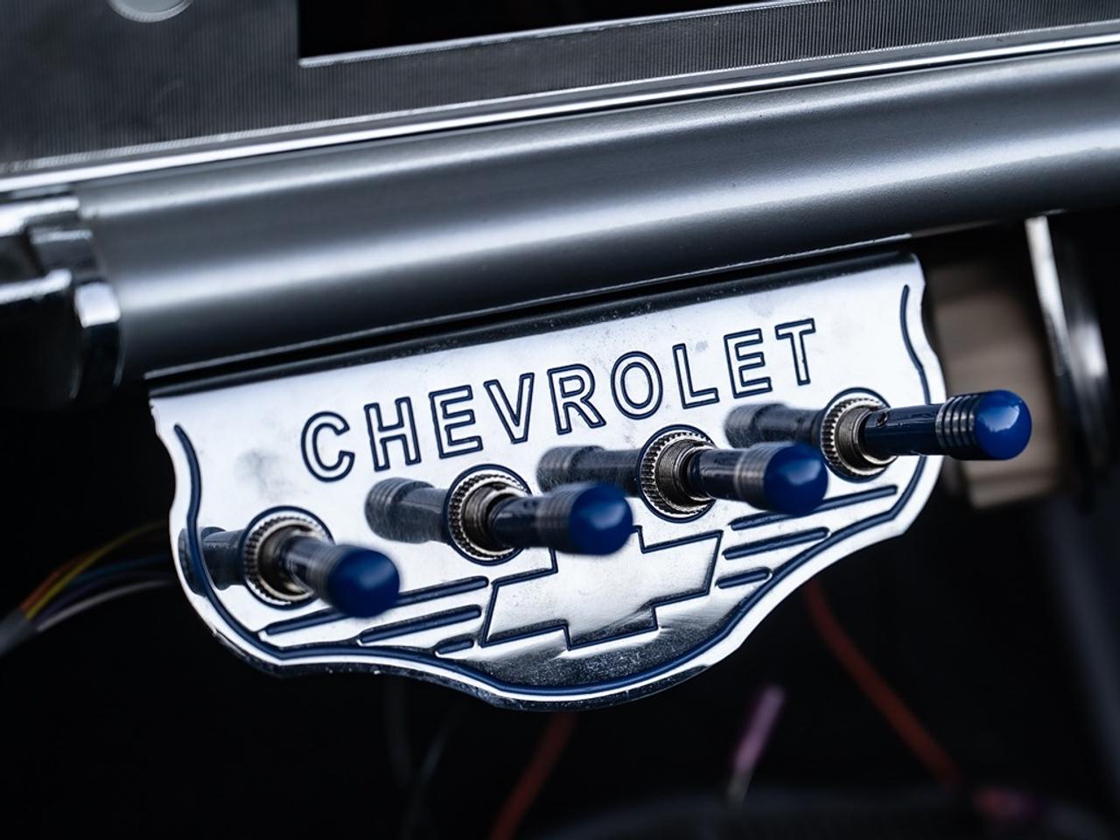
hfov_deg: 21.6
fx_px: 2931
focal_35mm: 91
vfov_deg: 16.3
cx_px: 659
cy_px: 469
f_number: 4
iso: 160
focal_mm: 70
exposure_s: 1/125
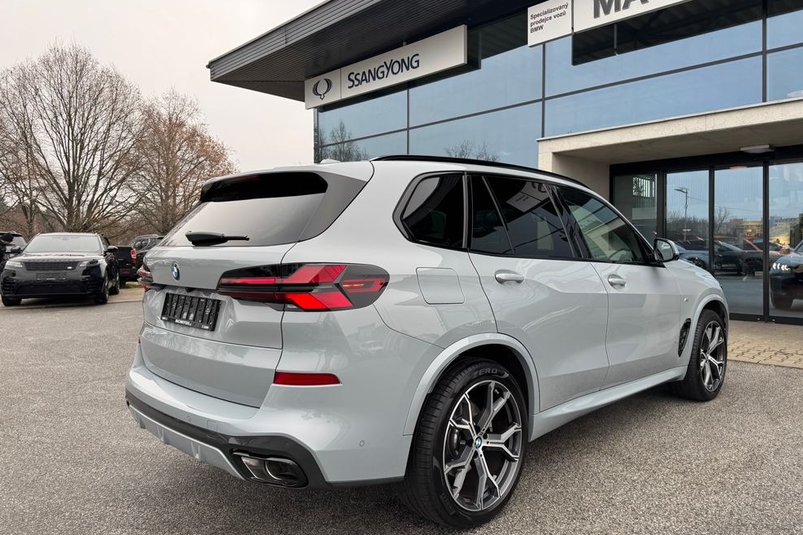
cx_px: 417
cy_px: 243
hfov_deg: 69.4
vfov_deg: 49.5
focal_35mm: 26
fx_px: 580
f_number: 1.78
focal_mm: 6.76
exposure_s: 1/304
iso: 100
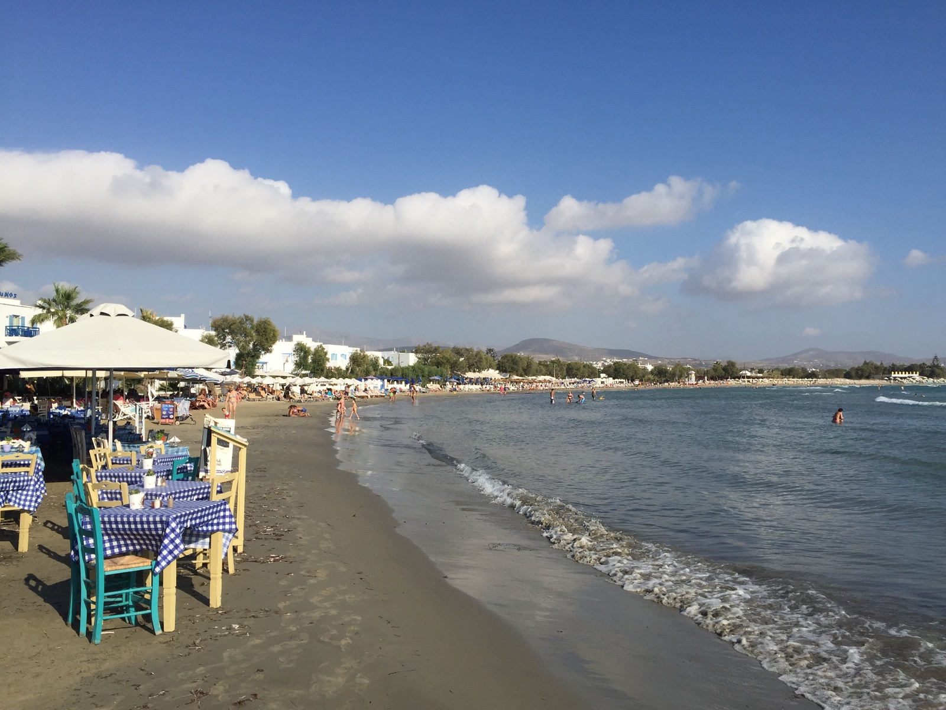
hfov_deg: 61.7
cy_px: 355
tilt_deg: +2.2
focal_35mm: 29
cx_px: 473
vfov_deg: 48.2
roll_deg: +0.1
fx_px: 793
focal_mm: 4.15
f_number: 2.2
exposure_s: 1/3300
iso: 32
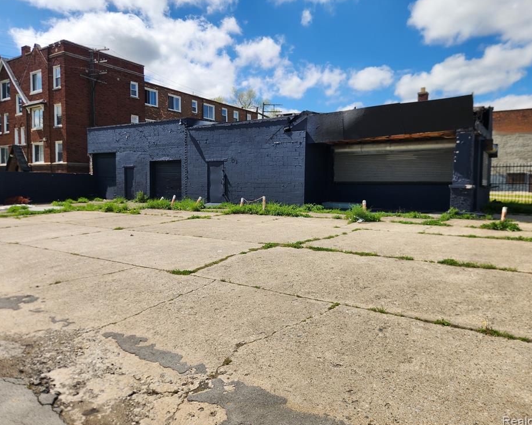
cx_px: 265
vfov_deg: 56.8
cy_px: 208
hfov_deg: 68.1
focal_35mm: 25
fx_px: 394
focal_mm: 5.4
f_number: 1.8
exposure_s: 1/2192
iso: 20
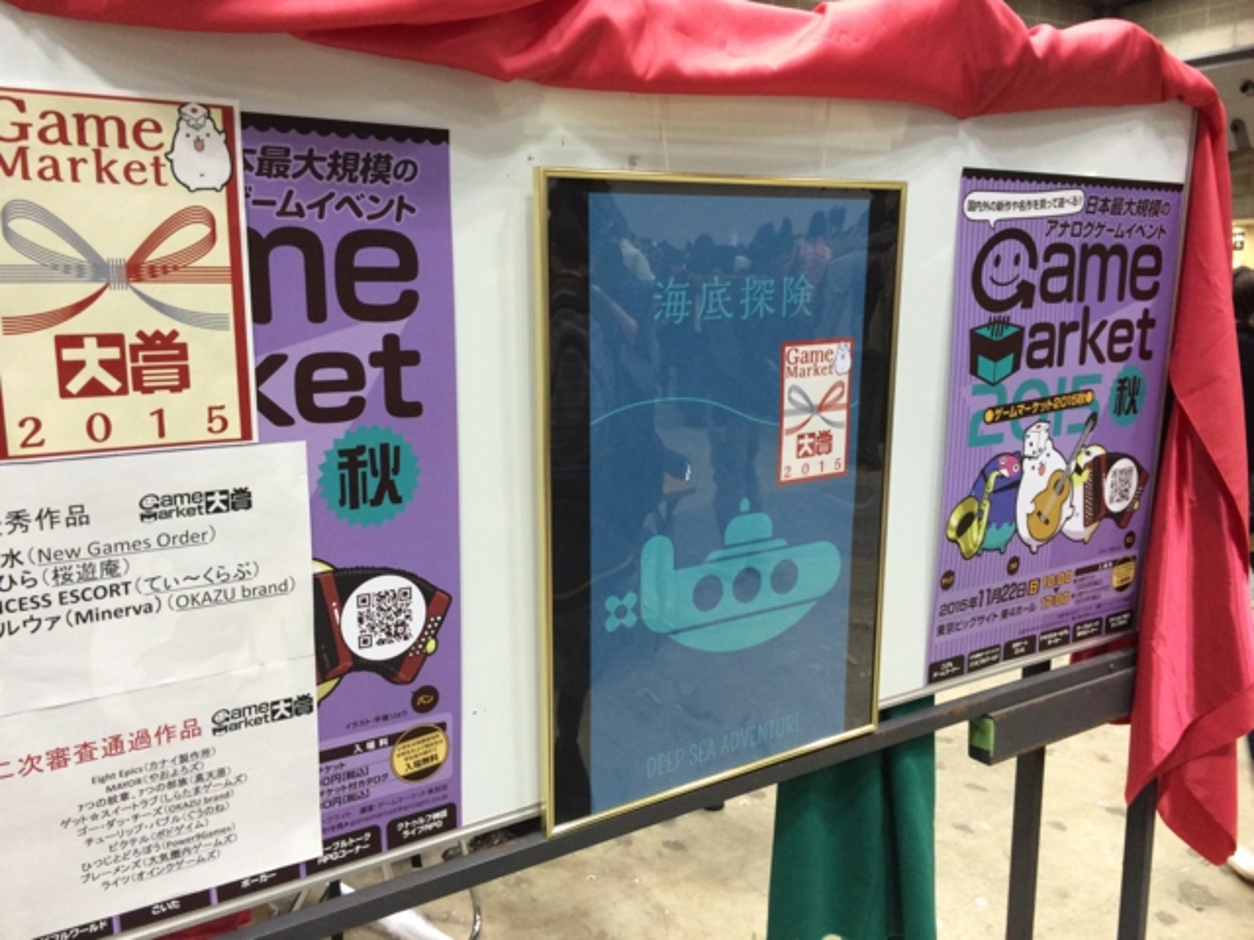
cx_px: 627
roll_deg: +1.1
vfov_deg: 48.2
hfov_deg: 61.7
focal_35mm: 29
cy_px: 470
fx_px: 1051
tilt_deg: -10.7
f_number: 2.2
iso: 200
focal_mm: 4.15
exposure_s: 1/30
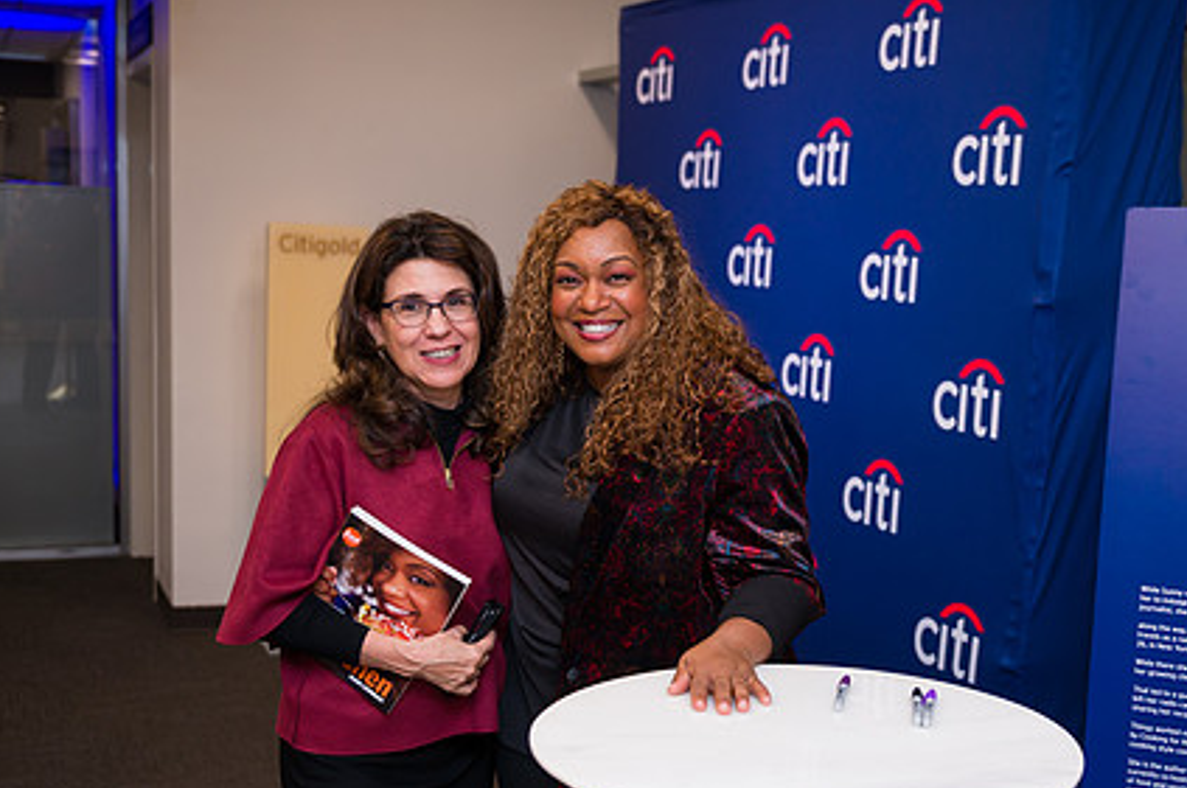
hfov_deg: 40.6
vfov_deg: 28.0
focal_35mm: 48
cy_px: 426
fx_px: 1581
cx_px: 791
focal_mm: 35
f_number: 3.2
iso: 400
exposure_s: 1/200
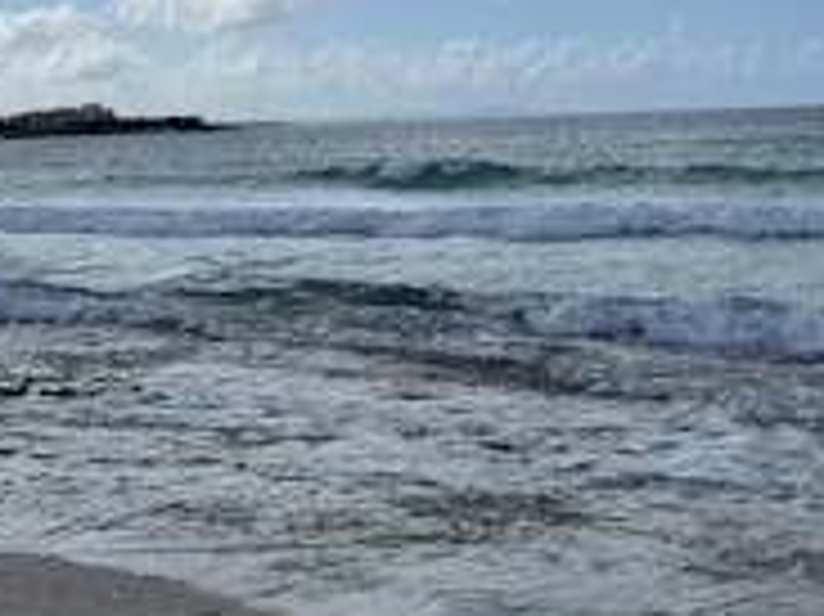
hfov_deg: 30.3
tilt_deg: -3.8
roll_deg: +1.6
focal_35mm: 64
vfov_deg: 22.8
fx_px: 1522
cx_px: 369
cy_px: 216
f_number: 1.5
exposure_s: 1/11364
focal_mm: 5.7
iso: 50
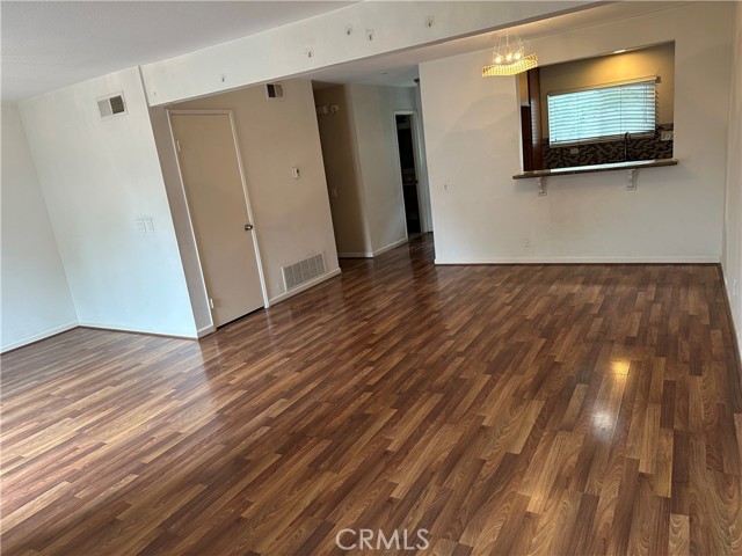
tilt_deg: -14.1
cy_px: 278
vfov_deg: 56.8
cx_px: 371
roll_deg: +7.2
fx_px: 514
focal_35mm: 24
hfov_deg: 71.6
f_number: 1.78
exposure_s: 1/60
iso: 160
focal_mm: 6.86
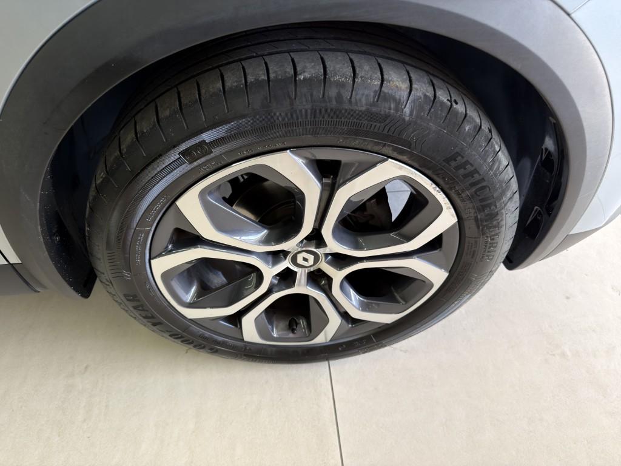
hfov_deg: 71.6
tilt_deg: -47.4
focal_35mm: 24
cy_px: 233
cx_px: 310
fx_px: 431
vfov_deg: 56.8
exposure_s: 1/50
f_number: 1.78
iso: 100
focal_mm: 6.76
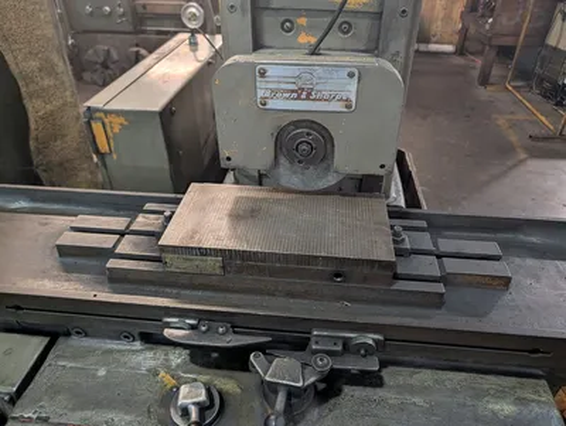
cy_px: 213
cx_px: 283
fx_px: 393
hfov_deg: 71.5
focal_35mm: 24
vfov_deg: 56.9
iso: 277
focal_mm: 6.9
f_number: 1.68
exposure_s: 1/120
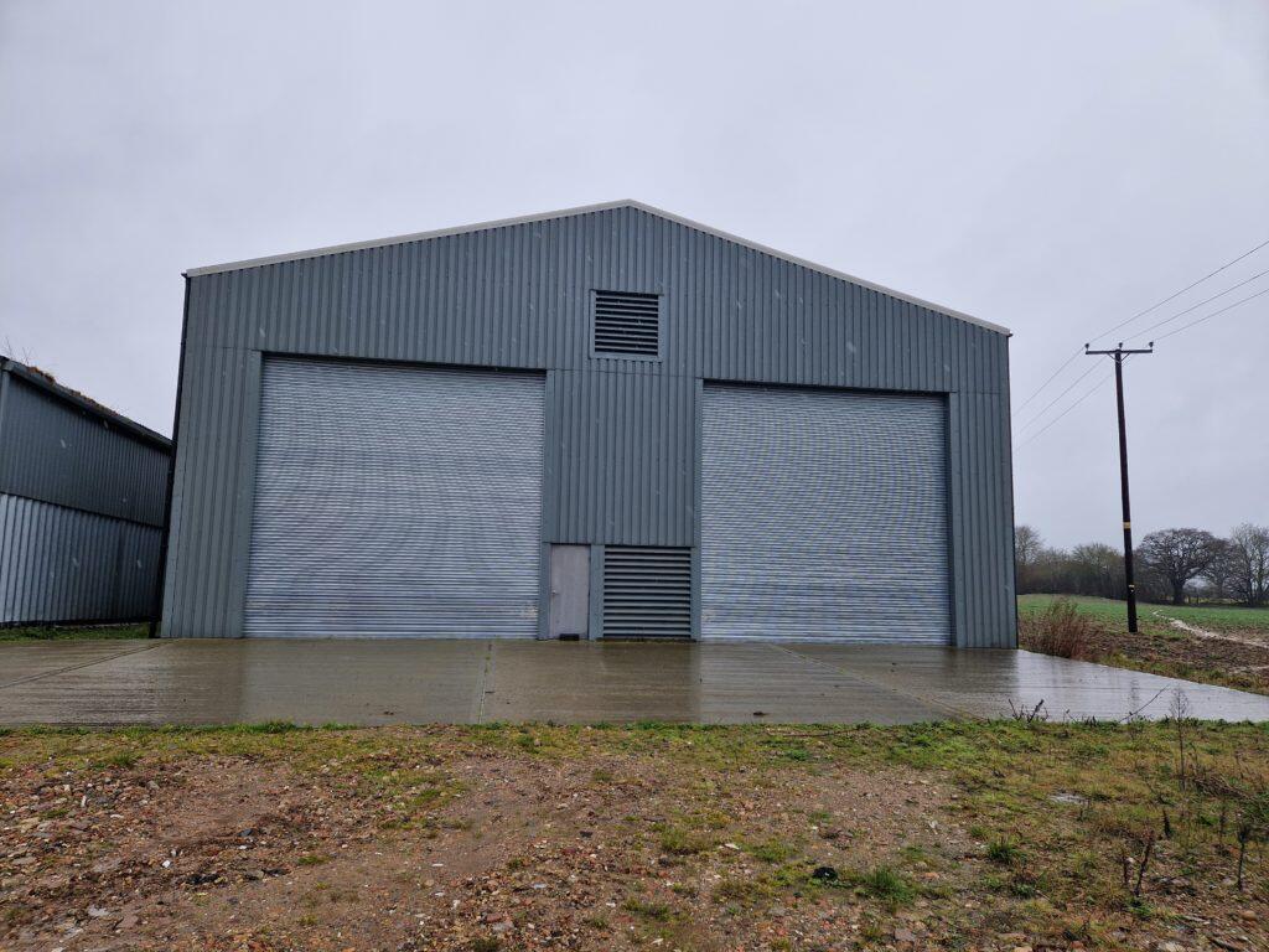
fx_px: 843
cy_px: 476
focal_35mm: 23
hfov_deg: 73.9
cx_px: 634
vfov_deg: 58.9
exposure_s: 1/710
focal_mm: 5.4
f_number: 1.8
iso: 50
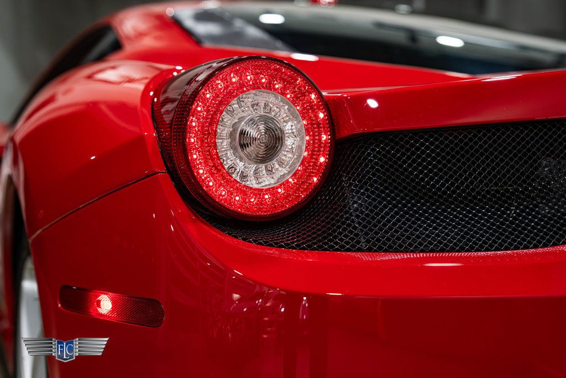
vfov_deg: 27.0
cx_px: 283
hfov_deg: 39.6
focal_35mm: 50
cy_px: 189
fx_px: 786
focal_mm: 50
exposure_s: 1/80
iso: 1600
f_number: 4
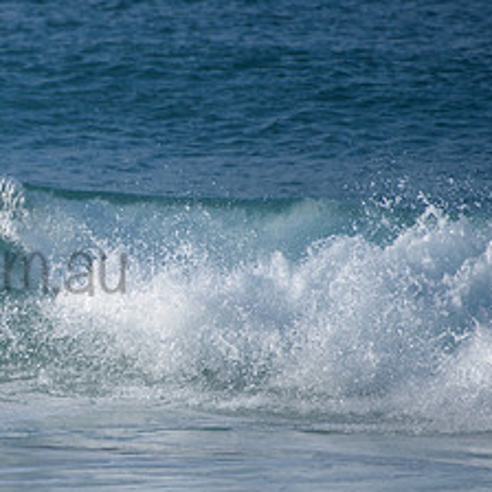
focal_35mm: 1135
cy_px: 243
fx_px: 18251
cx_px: -105
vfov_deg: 1.5
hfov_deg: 1.5
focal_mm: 500
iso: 180
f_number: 5.6
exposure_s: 1/2000
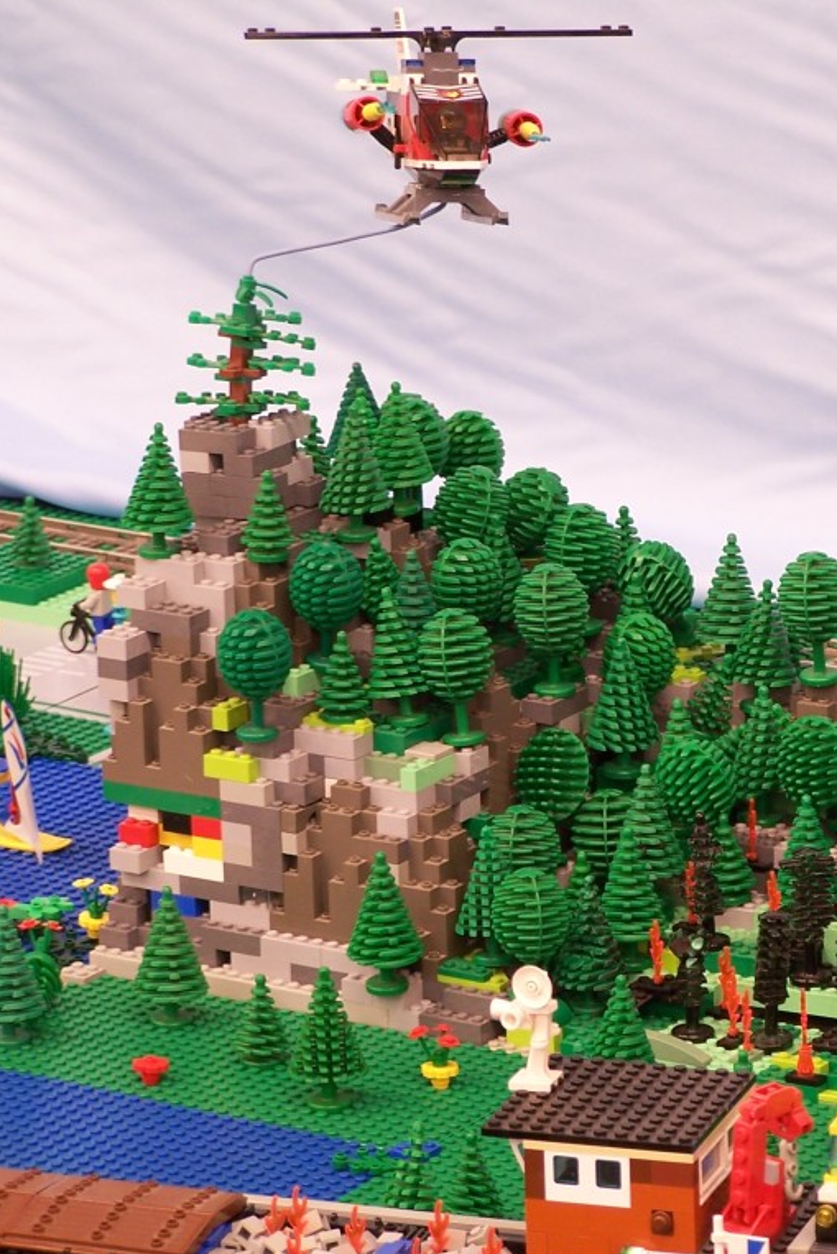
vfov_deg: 10.6
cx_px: 784
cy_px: 629
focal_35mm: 194
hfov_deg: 7.1
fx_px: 6762
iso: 80
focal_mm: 23.1
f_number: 3.2
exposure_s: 1/2
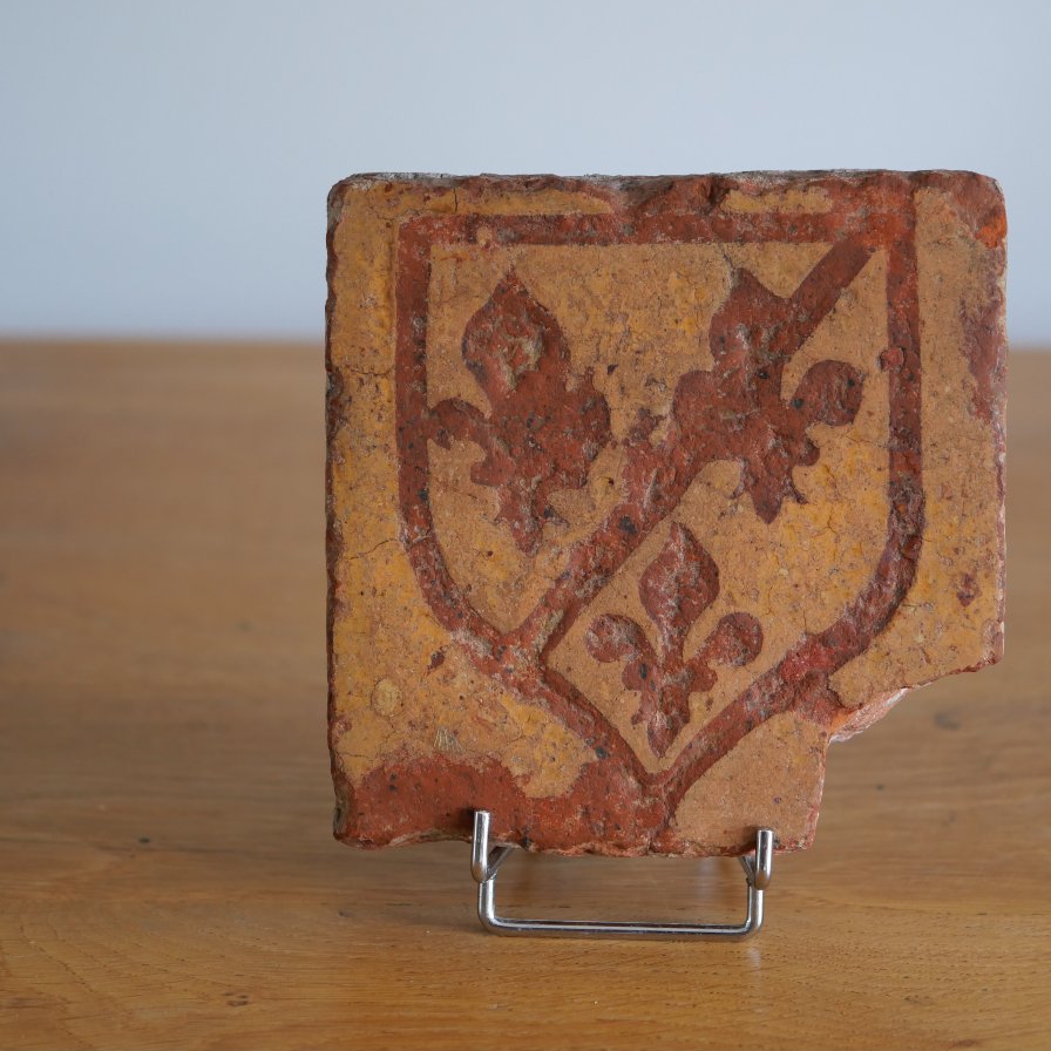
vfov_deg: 24.3
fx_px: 2439
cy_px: 526
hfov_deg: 24.3
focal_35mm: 71
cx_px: 591
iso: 640
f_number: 2.8
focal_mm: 30
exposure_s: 1/60
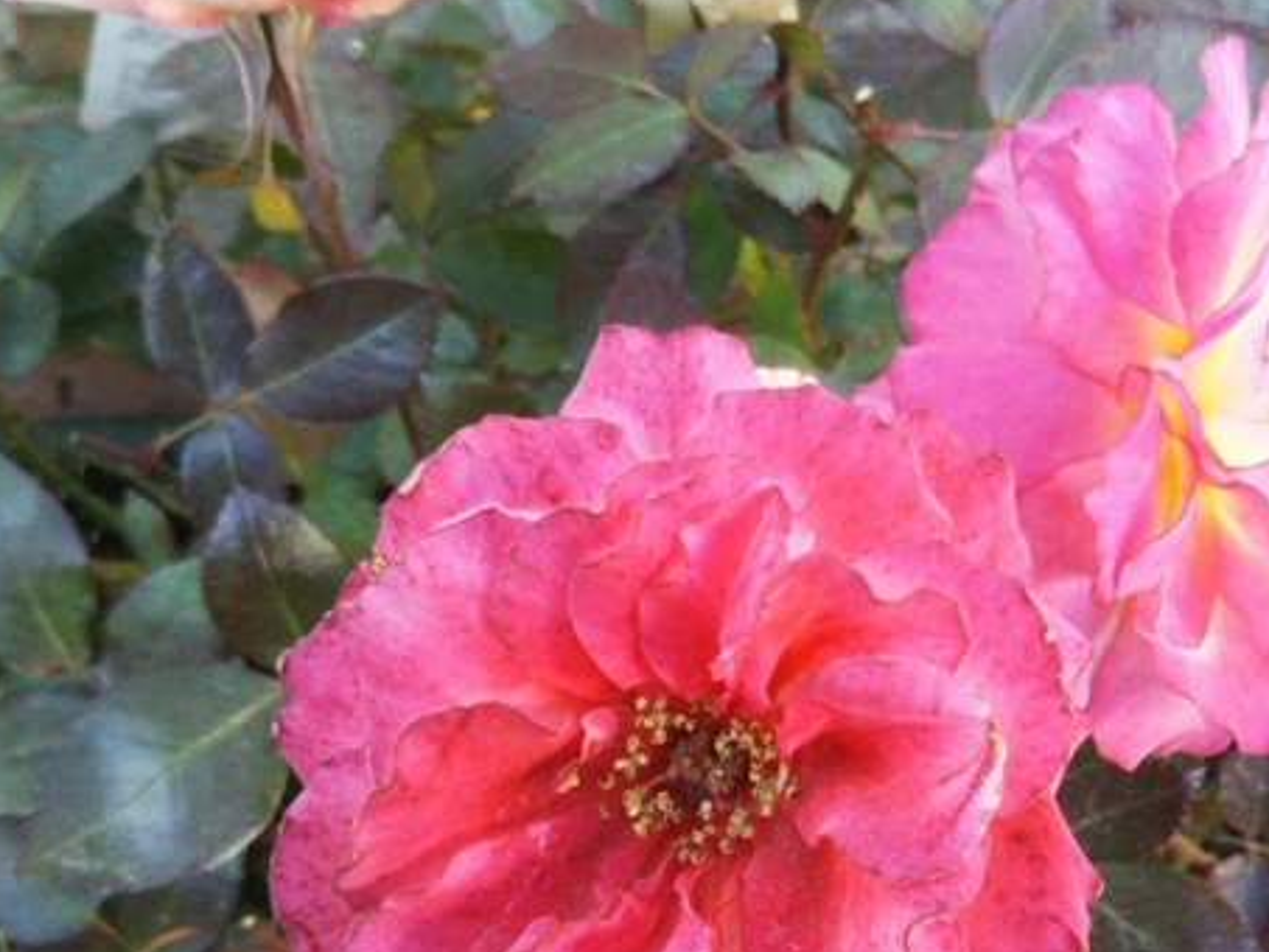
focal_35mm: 53
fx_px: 1943
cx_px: 779
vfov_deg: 27.4
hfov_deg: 36.0
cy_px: 644
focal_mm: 4
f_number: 2.2
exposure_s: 1/120
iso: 160
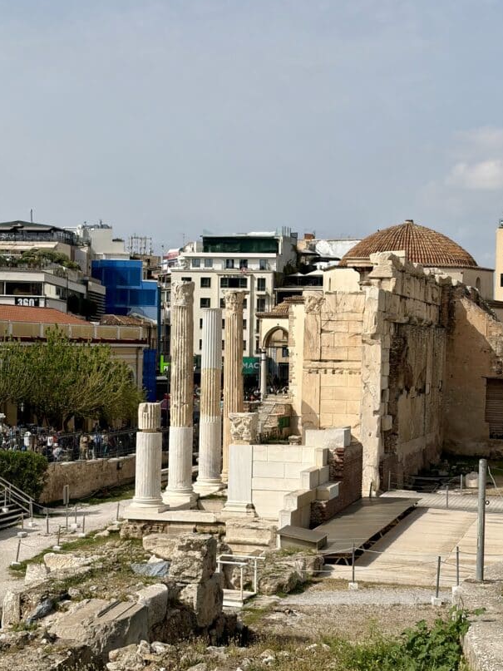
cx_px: 316
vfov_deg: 29.4
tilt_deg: -0.1
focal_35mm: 66
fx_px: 1279
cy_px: 339
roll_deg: -1.0
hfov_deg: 22.2
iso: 32
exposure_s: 1/5348
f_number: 1.6
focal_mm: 5.96
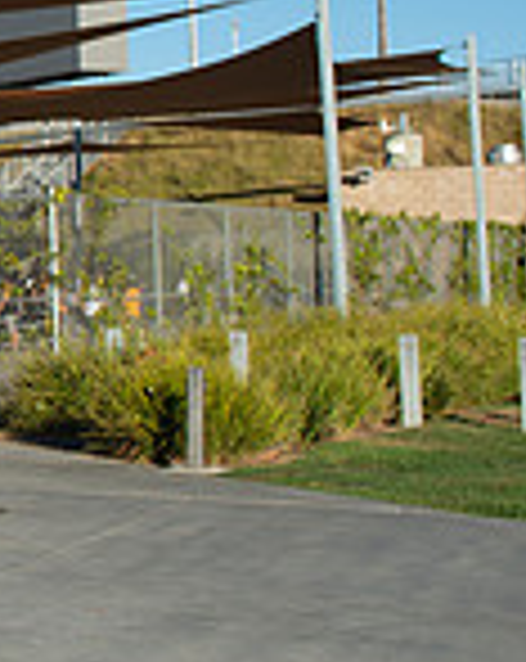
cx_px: -530
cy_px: 110
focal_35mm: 89
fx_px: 1737
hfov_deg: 14.3
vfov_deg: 21.2
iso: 200
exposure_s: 1/2500
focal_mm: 24
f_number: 4
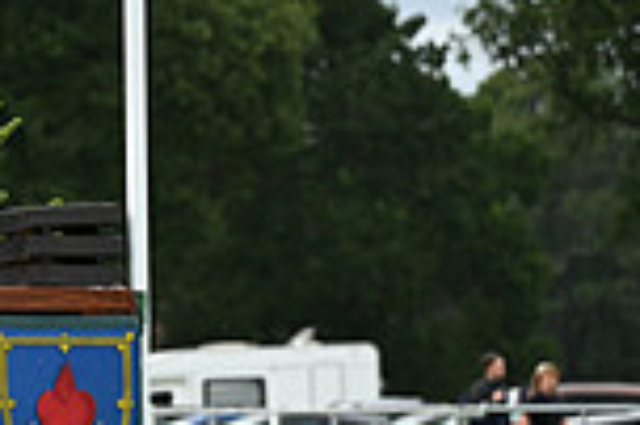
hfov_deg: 4.8
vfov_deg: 3.3
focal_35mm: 420
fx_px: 7459
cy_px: 124
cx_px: -568
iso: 560
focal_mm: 110
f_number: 4.5
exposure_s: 1/1250
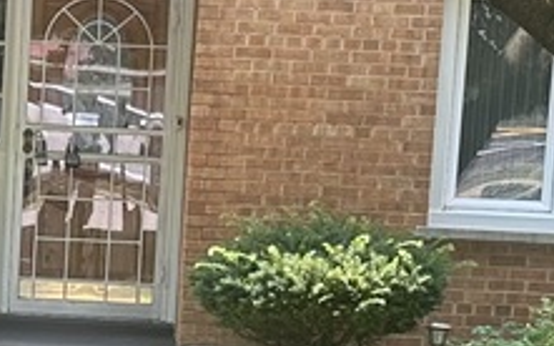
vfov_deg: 7.8
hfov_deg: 12.4
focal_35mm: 166
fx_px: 2506
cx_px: -18
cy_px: 389
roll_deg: -3.2
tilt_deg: -5.1
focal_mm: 6.86
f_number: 1.78
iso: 80
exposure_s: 1/341
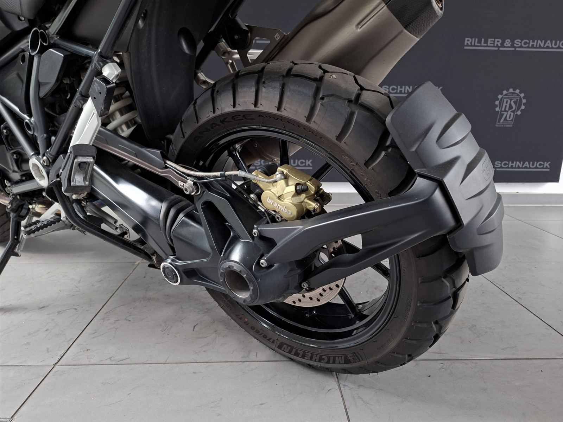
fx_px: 374
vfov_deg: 58.9
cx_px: 282
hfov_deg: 73.9
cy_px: 211
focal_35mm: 23
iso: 200
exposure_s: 1/120
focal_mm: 5.54
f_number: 1.8
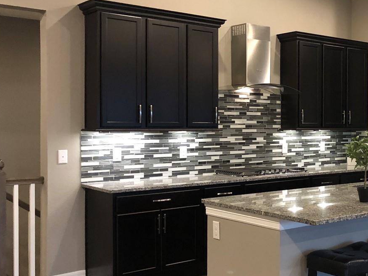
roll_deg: +0.5
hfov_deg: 35.3
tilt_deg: -1.1
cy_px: 133
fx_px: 542
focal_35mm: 51
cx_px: 329
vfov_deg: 28.6
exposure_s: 1/15
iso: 100
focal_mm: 4
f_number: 1.8
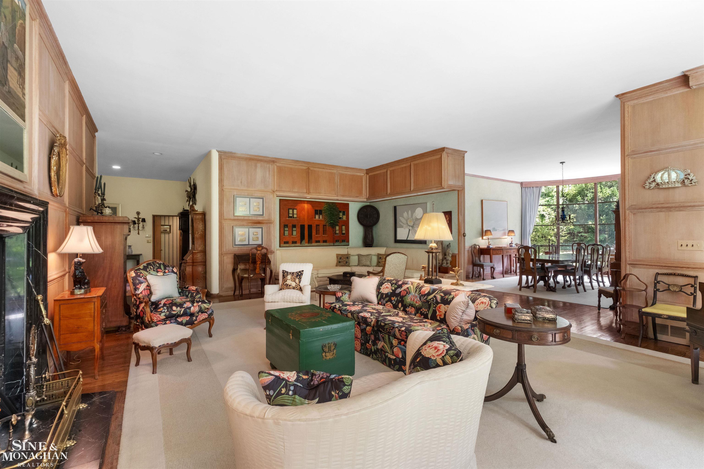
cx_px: 352
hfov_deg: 96.7
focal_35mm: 16
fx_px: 313
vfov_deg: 73.7
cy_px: 234
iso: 800
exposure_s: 1/4
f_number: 8
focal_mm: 10.8
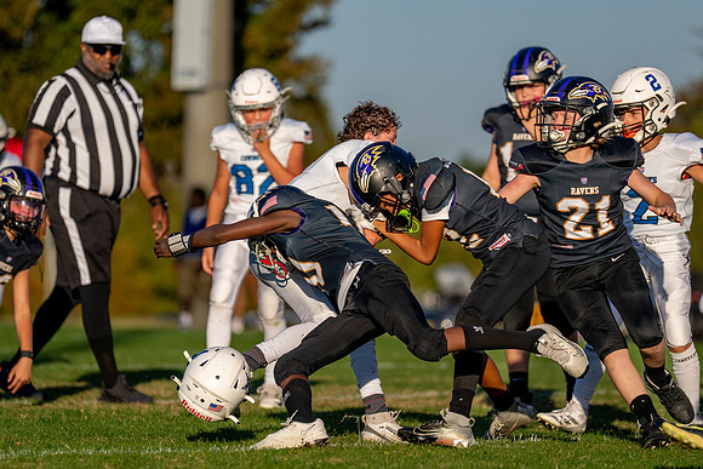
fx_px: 6253
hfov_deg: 6.4
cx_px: 294
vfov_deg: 4.3
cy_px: 243
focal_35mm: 320
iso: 200
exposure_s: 1/4000
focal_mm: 200
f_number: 2.8
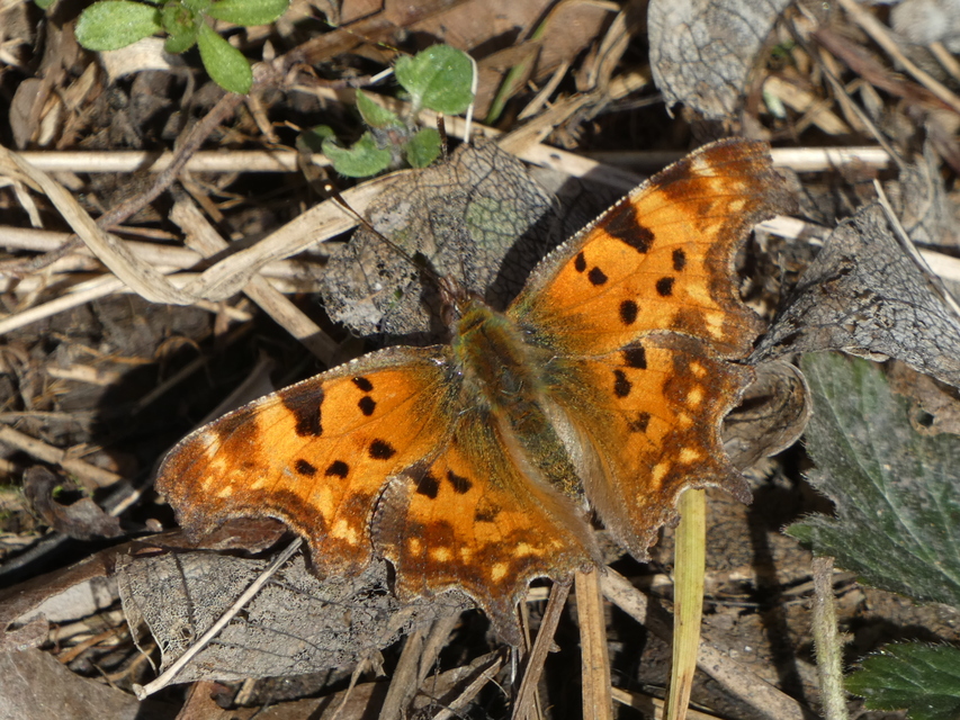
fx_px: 20997
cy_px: 360
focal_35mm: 757
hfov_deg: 2.6
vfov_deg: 2.0
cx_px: 480
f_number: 5.6
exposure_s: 1/160
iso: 80
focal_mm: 135.6
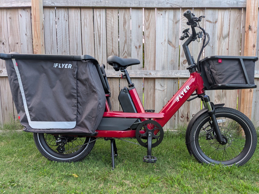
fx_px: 180
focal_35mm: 24
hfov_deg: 71.6
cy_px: 97
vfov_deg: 56.8
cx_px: 130
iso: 45
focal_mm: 4.53
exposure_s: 1/25.3
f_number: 1.7
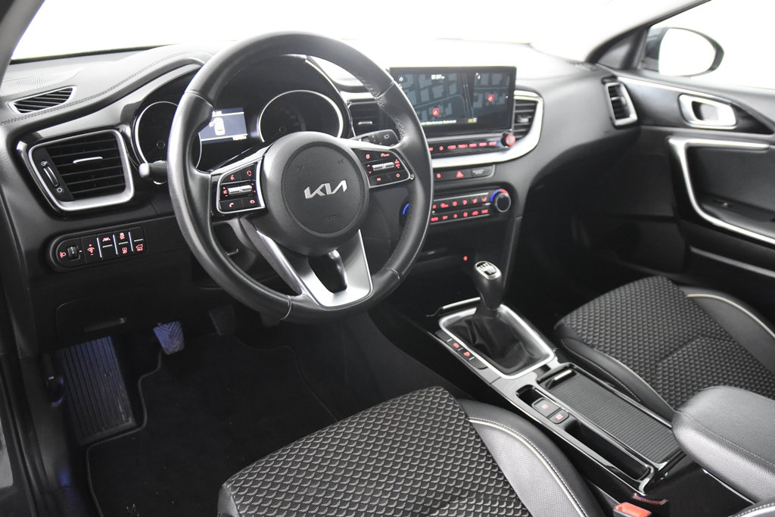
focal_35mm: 30
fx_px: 646
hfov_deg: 61.9
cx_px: 388
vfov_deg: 43.6
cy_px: 258
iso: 4500
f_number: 2.8
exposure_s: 1/30
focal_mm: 20
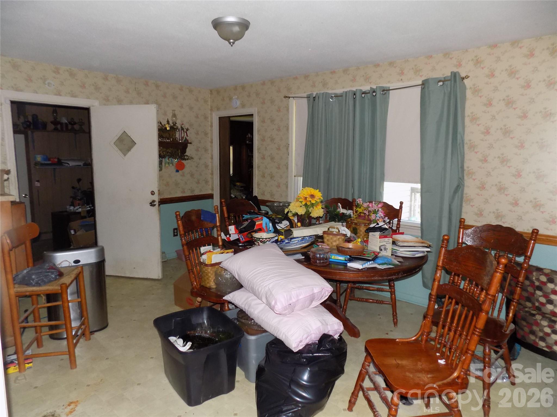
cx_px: 278
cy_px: 208
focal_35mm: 23
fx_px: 370
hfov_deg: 73.9
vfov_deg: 58.9
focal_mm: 4
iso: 220
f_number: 3.1
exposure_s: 1/30
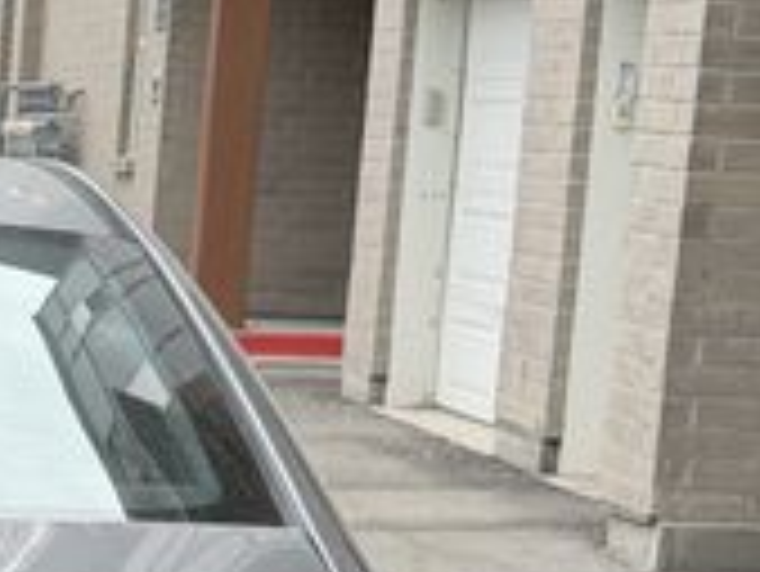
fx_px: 3999
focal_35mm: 182
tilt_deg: -10.0
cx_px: -450
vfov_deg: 8.0
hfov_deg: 10.4
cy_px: 856
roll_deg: -1.8
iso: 64
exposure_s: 1/1377
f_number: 1.78
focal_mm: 6.76
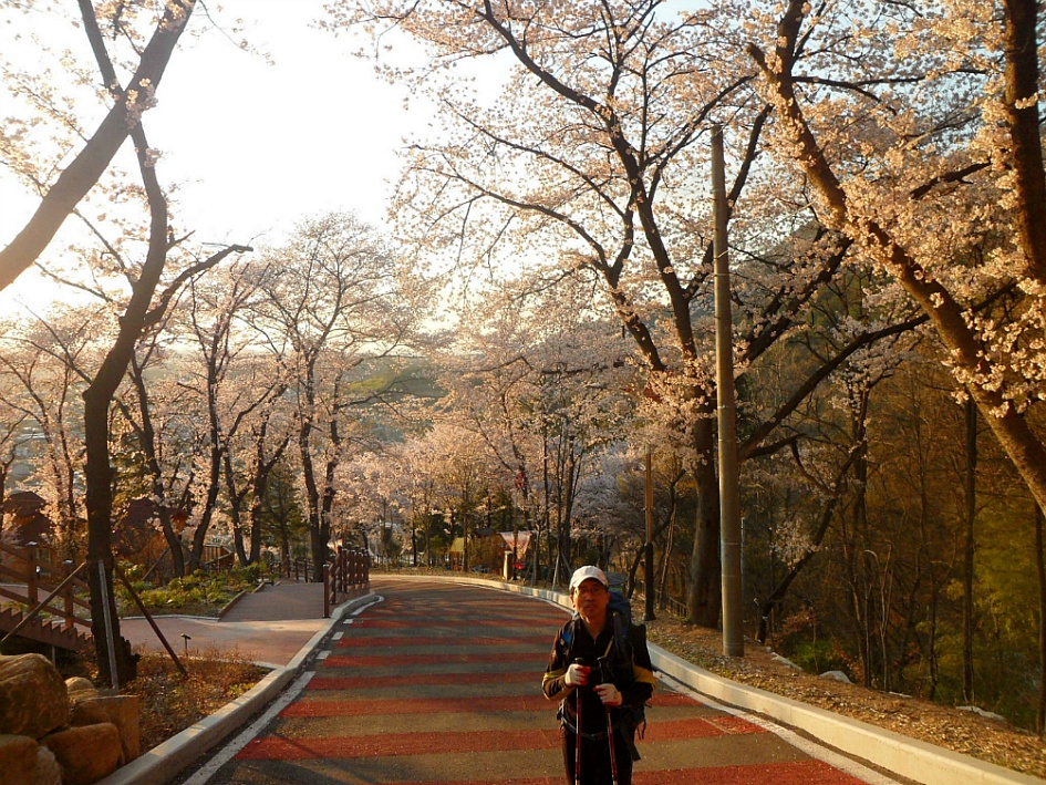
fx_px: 816
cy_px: 392
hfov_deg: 65.3
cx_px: 523
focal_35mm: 27
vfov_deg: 51.4
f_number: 3.5
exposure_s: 1/125
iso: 80
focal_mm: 4.9
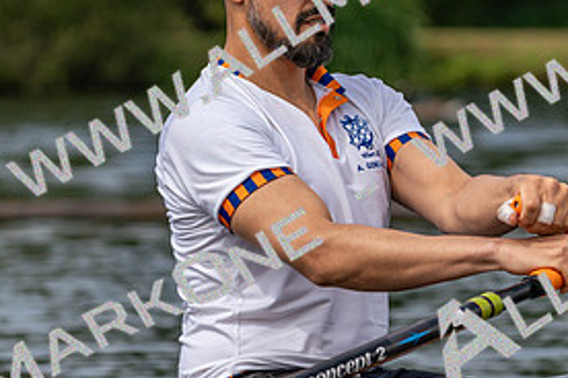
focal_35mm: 450
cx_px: 261
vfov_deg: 3.1
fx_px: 7099
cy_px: 202
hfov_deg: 4.6
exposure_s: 1/1600
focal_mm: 214
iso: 320
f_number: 5.6
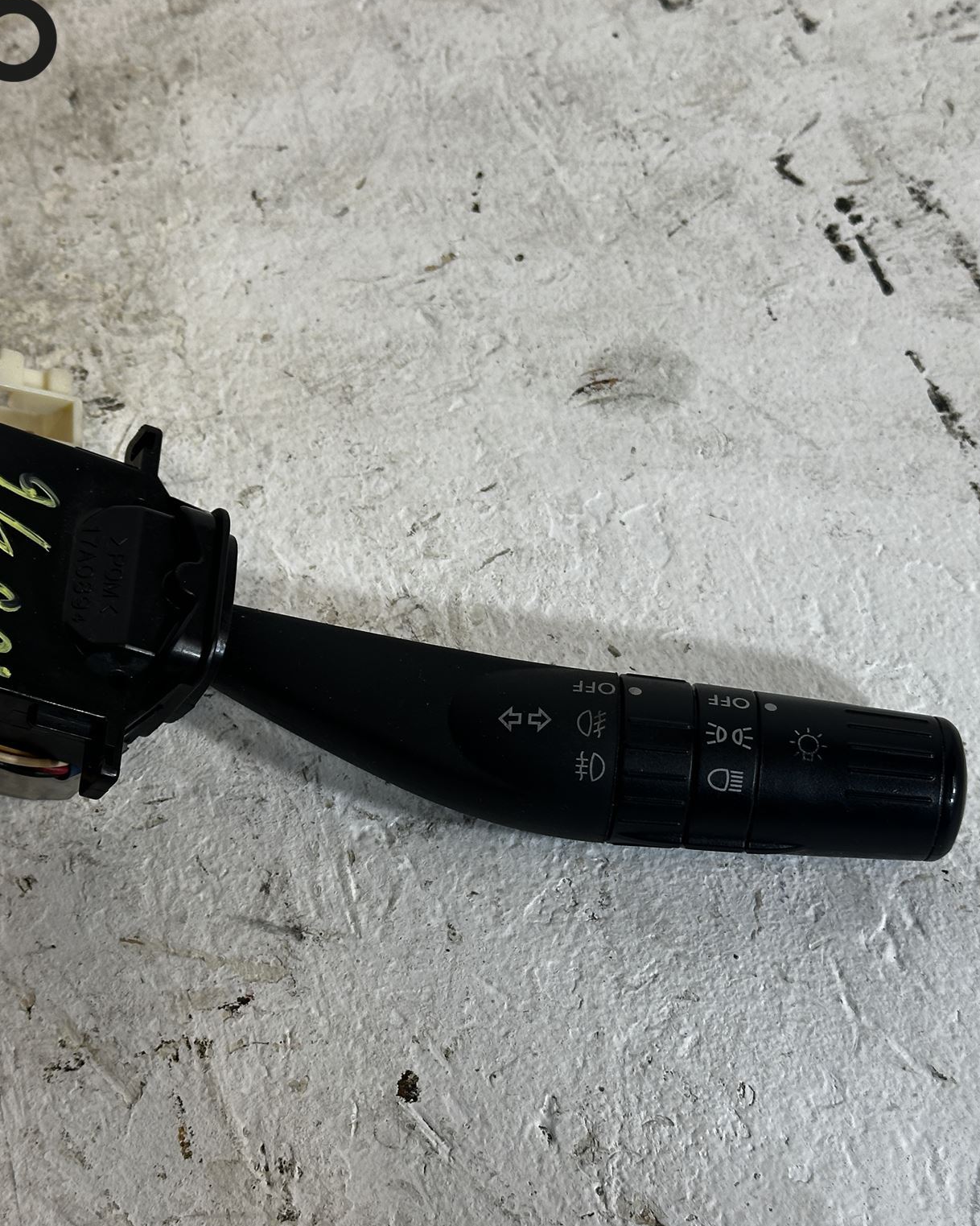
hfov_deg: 24.2
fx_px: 2285
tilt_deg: -59.5
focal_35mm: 63
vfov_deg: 30.0
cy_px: 613
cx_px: 386
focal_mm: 6.86
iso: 64
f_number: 1.78
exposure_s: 1/100
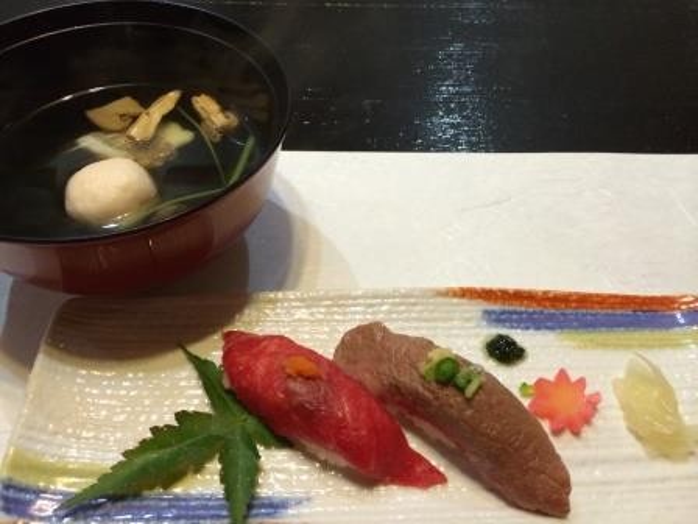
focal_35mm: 30
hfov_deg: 60.0
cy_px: 262
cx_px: 349
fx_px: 605
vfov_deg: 46.8
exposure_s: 1/30
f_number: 2.2
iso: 320
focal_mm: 4.12
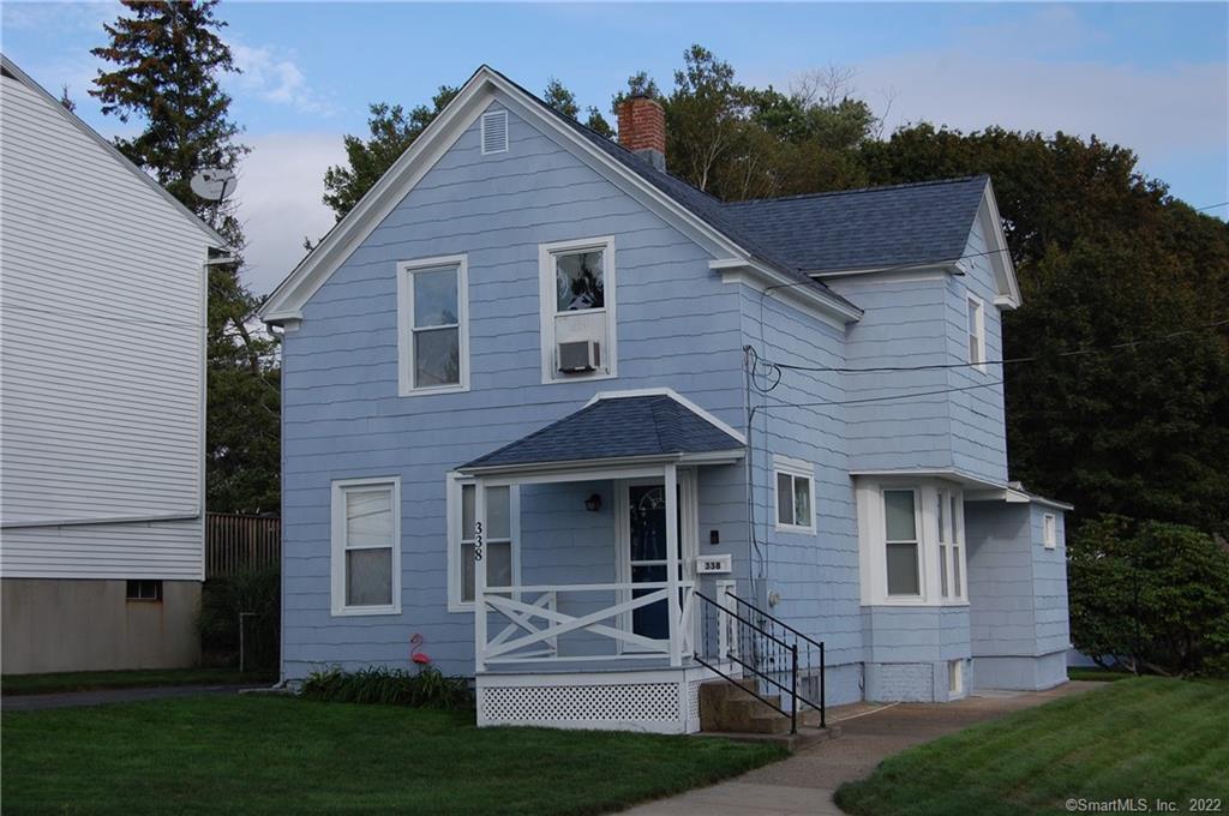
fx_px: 1739
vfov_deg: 26.4
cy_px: 408
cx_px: 614
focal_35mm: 51
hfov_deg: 38.9
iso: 200
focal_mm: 34
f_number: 9
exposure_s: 1/320
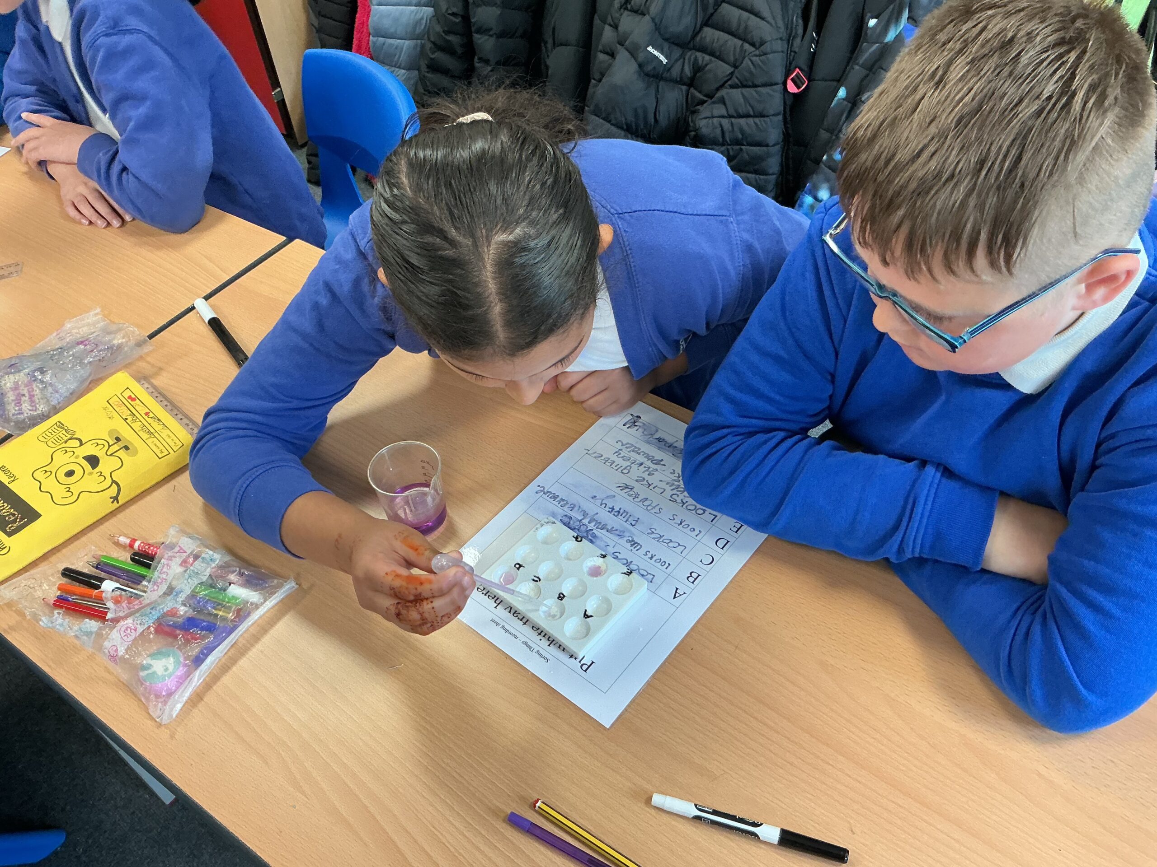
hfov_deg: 61.7
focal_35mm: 29
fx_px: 969
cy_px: 434
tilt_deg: -46.7
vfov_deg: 48.2
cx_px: 578
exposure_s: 1/60
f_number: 1.8
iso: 125
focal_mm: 3
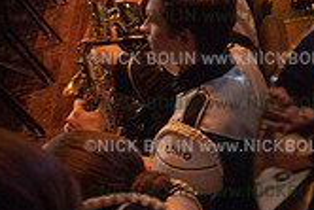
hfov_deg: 19.5
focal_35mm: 84
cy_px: 60
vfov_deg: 16.2
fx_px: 733
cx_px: 528
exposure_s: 1/200
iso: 2000
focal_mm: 24
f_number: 2.8
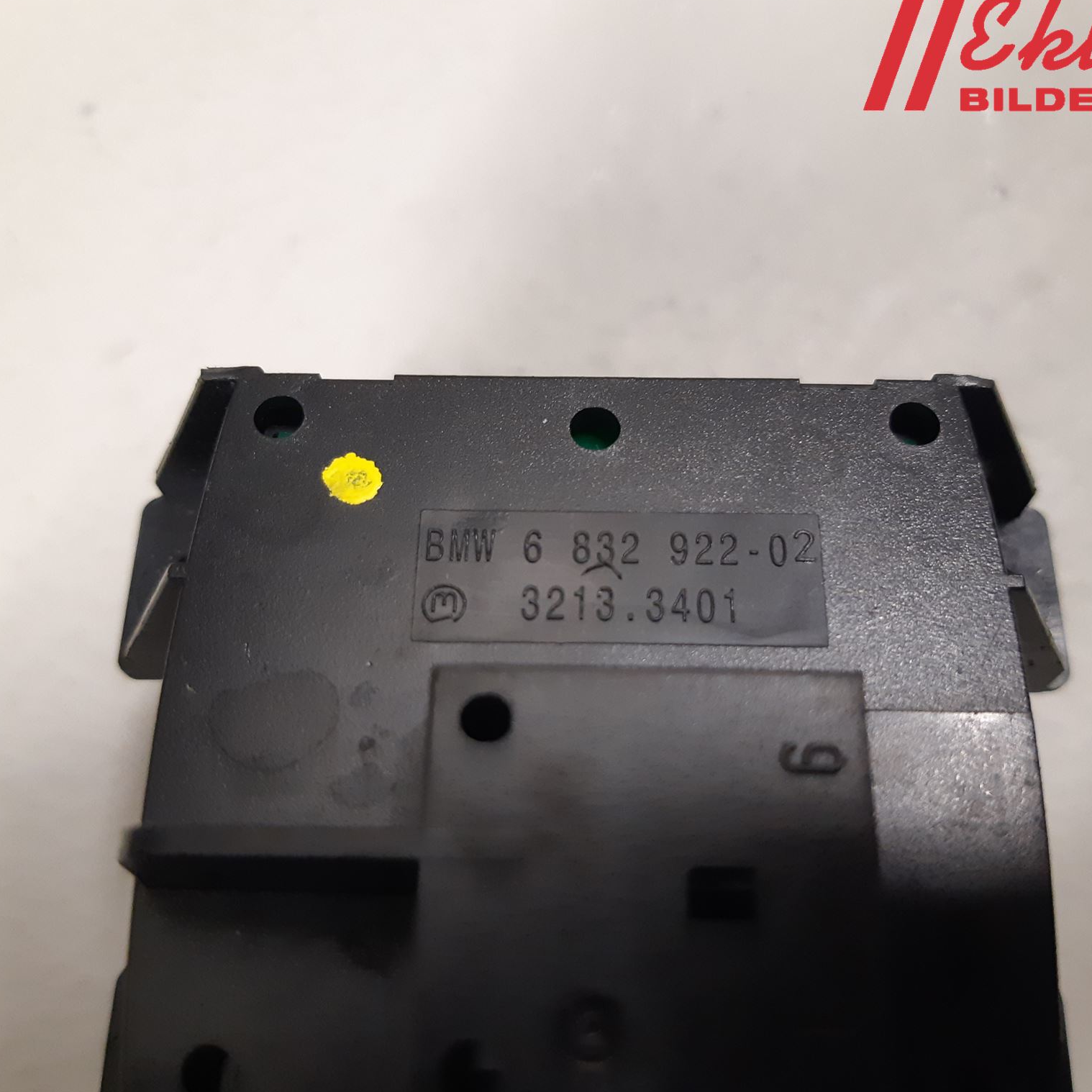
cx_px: 568
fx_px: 1106
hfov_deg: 52.5
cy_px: 542
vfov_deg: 52.5
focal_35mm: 31
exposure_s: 1/50
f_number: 1.7
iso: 250
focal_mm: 3.93
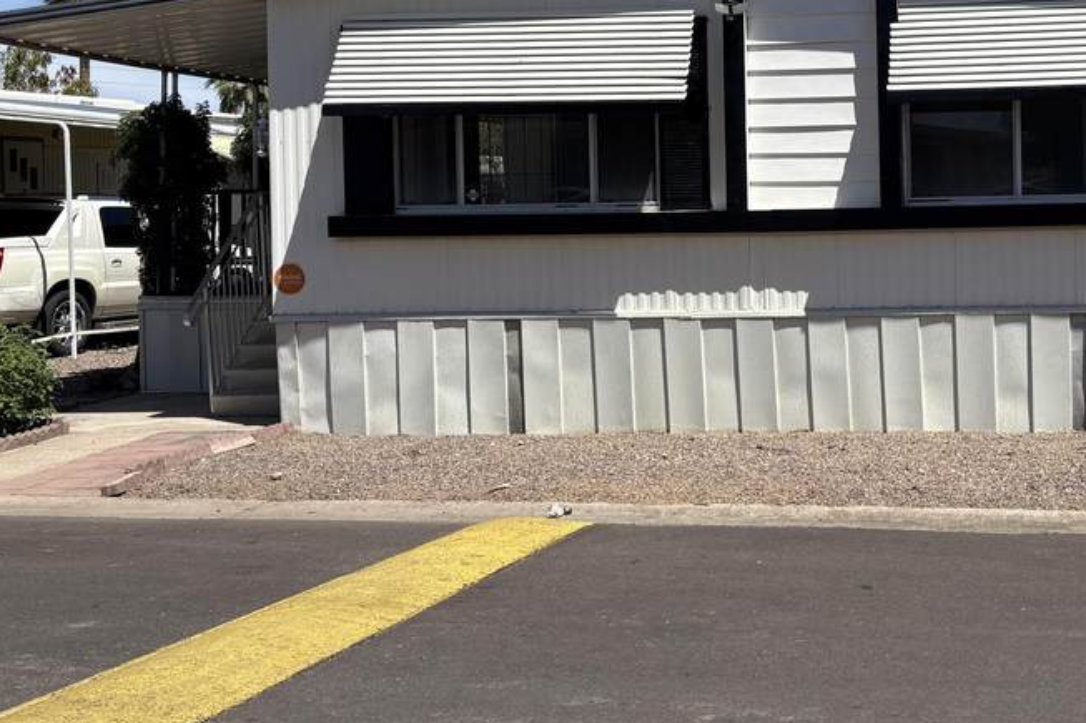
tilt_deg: -0.6
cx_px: 822
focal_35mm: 53
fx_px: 1598
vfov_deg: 25.3
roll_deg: +1.3
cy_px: 224
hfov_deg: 36.6
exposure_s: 1/5814
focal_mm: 5.96
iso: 50
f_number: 1.6
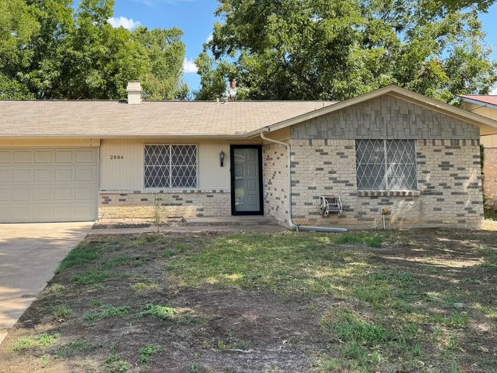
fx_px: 474
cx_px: 177
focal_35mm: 33
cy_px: 127
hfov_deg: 54.5
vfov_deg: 42.4
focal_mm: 6.76
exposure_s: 1/1337
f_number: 1.78
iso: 100
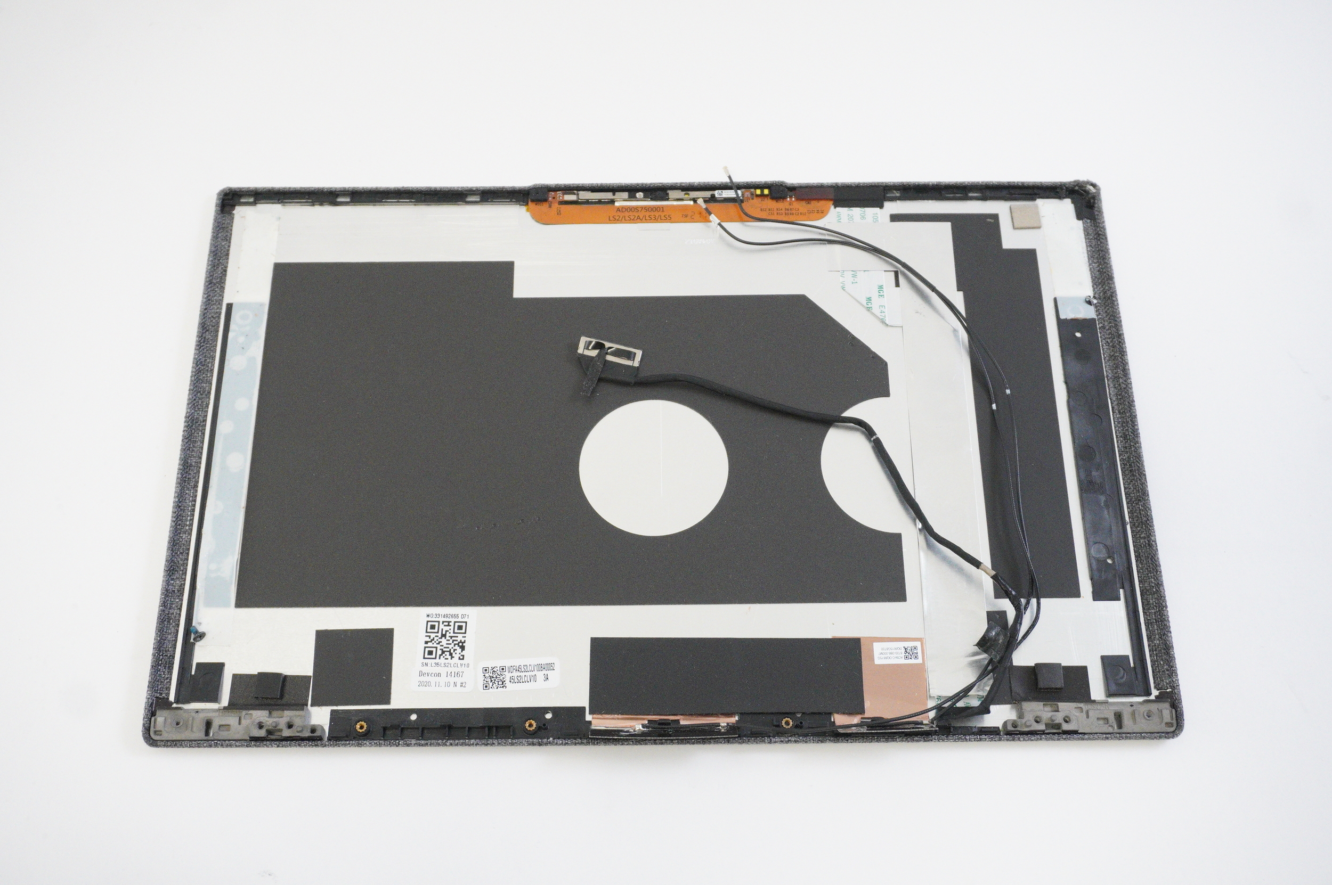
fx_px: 1386
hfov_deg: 51.3
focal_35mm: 38
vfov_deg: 35.4
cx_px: 666
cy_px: 442
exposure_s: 1/160
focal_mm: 25
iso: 4000
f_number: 5.6
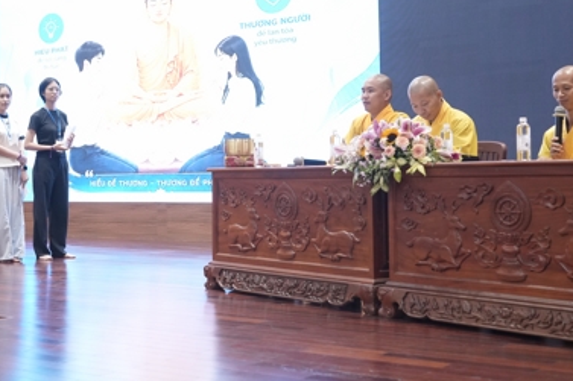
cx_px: 205
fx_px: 986
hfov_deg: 32.2
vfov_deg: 21.8
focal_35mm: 62
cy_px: 124
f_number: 2.8
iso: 4000
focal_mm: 36
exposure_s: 1/160
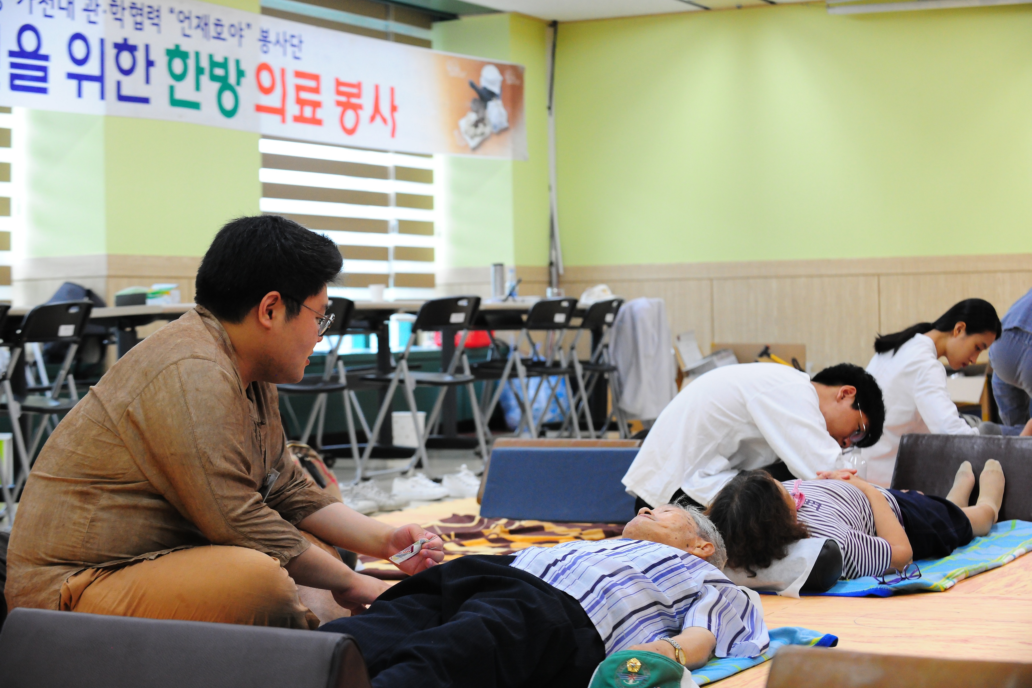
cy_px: 344
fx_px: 2007
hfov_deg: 28.8
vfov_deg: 19.5
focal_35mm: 70
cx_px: 516
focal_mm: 70
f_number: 6.3
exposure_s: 1/160
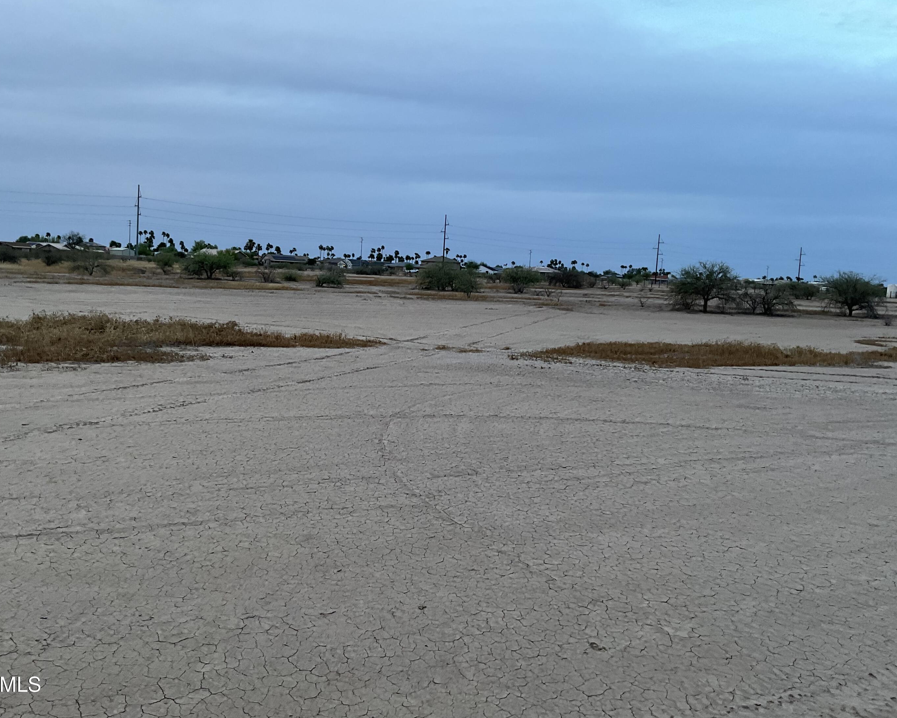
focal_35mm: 31
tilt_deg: -5.1
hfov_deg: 57.1
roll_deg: -2.7
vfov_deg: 47.1
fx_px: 823
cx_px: 408
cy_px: 350
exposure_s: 1/120
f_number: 1.8
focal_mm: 3
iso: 64
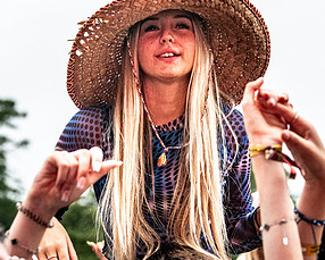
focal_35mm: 191
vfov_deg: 8.1
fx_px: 1838
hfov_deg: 10.1
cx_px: 167
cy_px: 61
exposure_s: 1/2000
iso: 1250
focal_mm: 75
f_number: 4.5
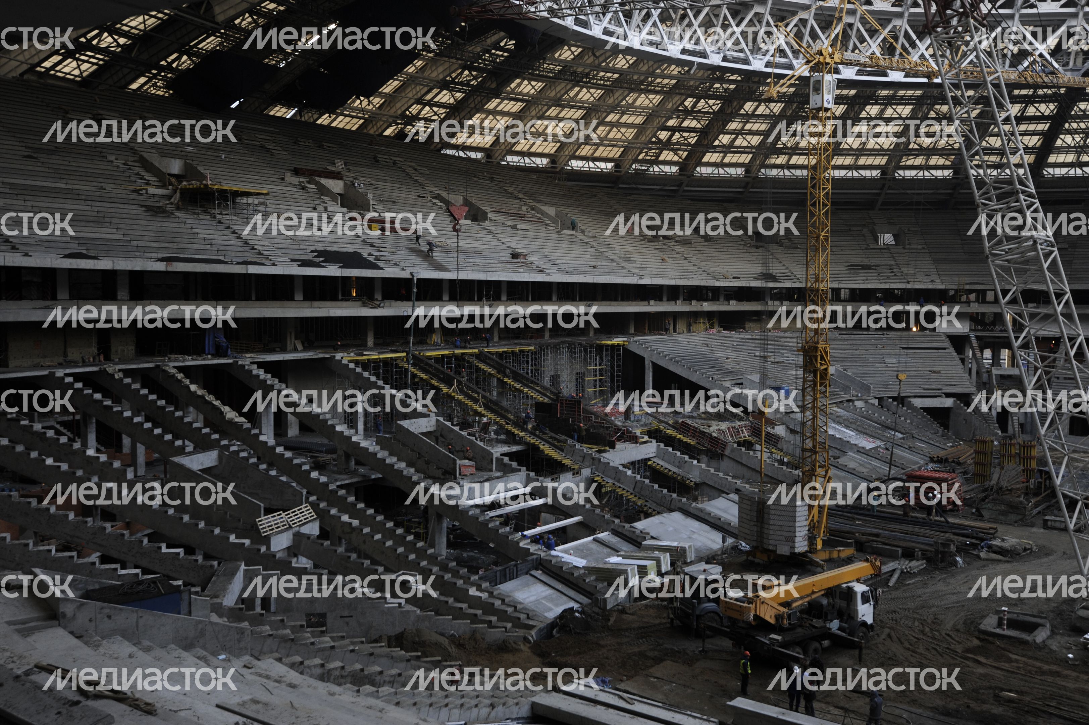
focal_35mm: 35
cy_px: 362
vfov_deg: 37.8
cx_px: 544
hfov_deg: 54.5
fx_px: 1058
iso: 500
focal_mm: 35
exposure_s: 1/200
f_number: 4
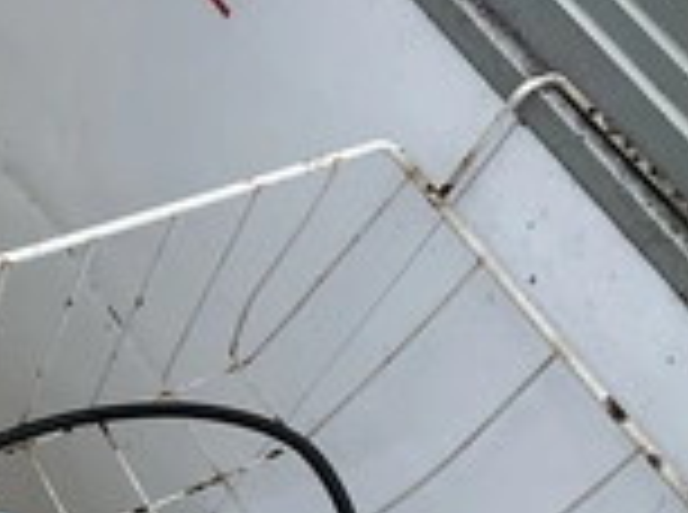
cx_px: -135
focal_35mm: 76
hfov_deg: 23.5
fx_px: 1507
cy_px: 405
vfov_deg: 19.1
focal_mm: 3
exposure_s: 1/1490
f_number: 1.8
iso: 25
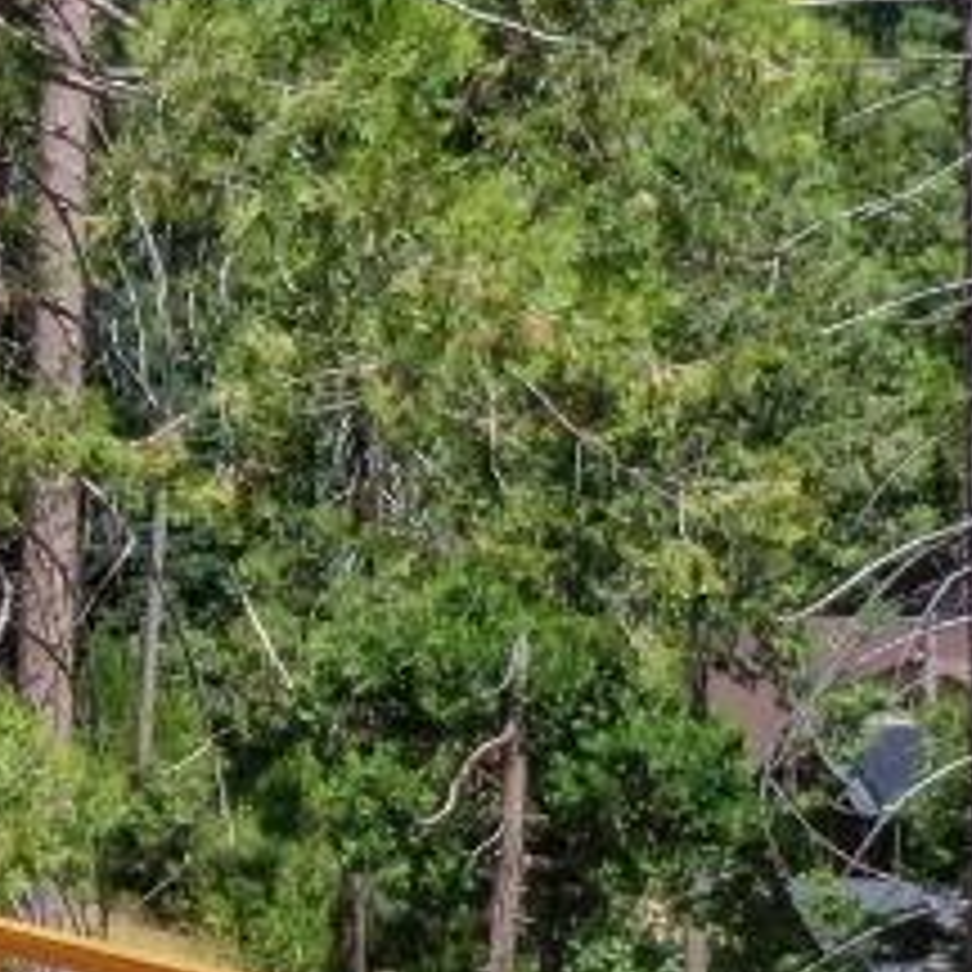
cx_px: -2097
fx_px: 5242
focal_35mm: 165
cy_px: 454
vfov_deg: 10.6
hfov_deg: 8.5
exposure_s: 1/800
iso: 400
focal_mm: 10.26
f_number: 8
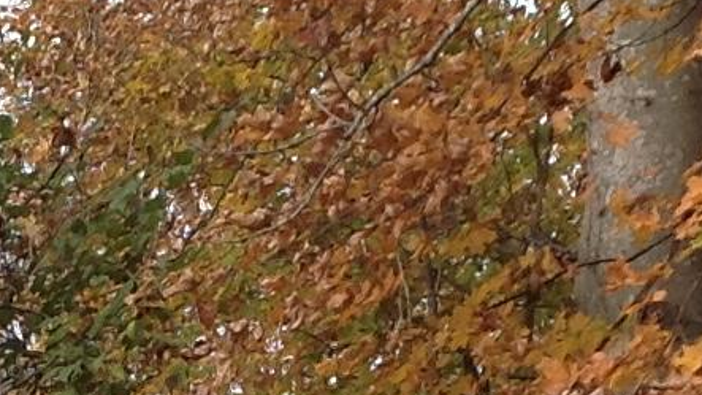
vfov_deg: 5.3
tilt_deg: -3.3
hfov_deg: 9.5
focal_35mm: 223
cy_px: 760
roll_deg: +1.8
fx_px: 4150
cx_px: -130
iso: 50
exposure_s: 1/426
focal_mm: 4.28
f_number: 2.4
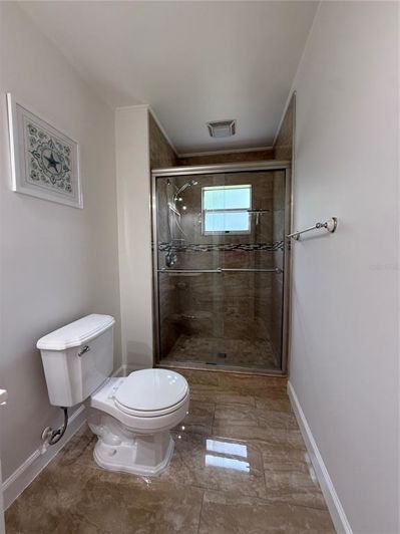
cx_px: 200
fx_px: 216
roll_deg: -0.2
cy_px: 267
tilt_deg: -2.4
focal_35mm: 14
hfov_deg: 85.7
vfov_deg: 102.1
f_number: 2.2
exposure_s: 1/120
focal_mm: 2.22
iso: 320
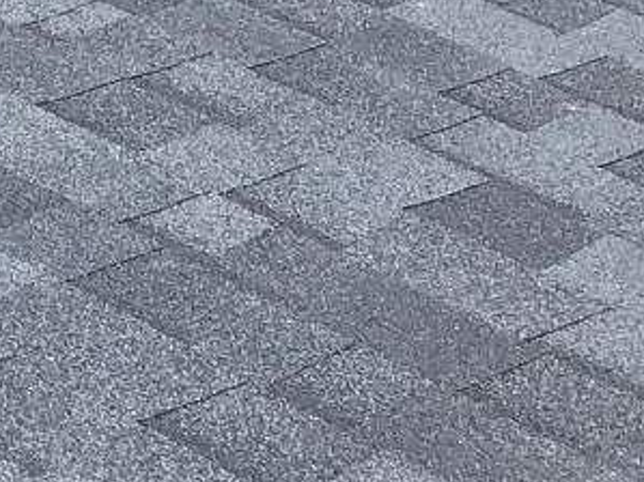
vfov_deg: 7.6
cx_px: -422
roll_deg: +6.1
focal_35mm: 189
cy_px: -405
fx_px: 3515
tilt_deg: -29.5
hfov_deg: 10.0
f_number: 1.8
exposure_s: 1/827
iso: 20
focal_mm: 3.99
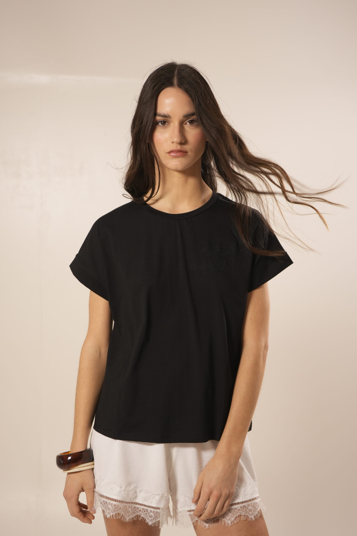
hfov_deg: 25.1
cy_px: 284
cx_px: 180
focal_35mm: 54
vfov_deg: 36.9
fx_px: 803
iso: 500
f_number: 2.8
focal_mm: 50
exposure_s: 1/100
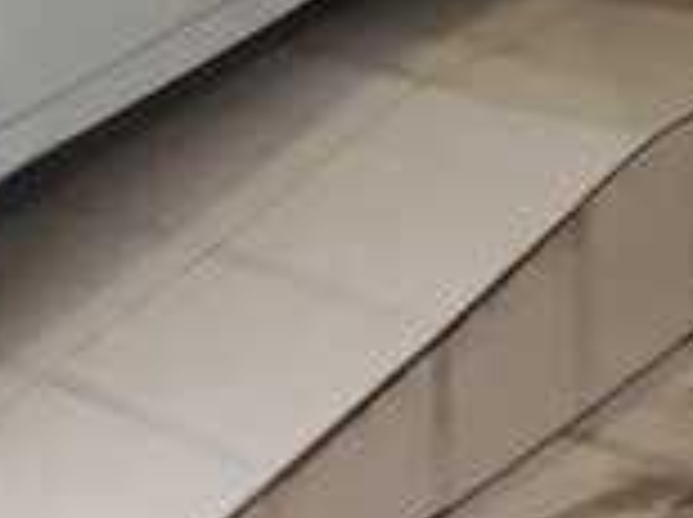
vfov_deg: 12.2
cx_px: -94
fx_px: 2319
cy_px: -227
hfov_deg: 16.4
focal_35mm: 116
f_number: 1.9
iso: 200
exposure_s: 1/17
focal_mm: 3.6
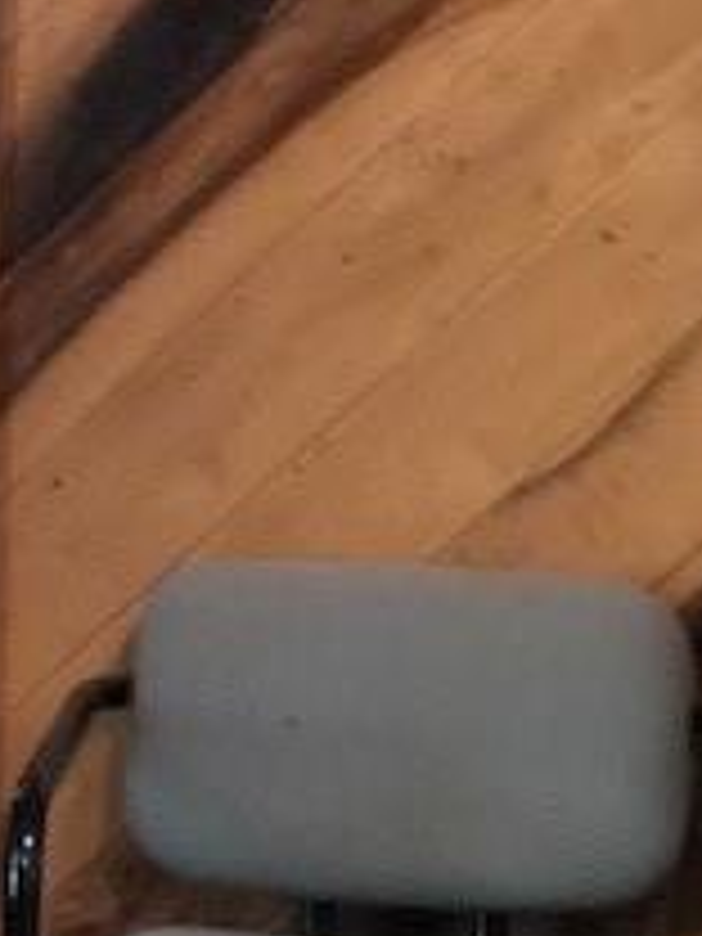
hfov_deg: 8.4
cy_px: 356
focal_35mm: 175
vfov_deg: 11.3
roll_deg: +0.6
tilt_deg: -7.7
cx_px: -234
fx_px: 4732
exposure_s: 1/30
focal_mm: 6.6
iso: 1250
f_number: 2.8
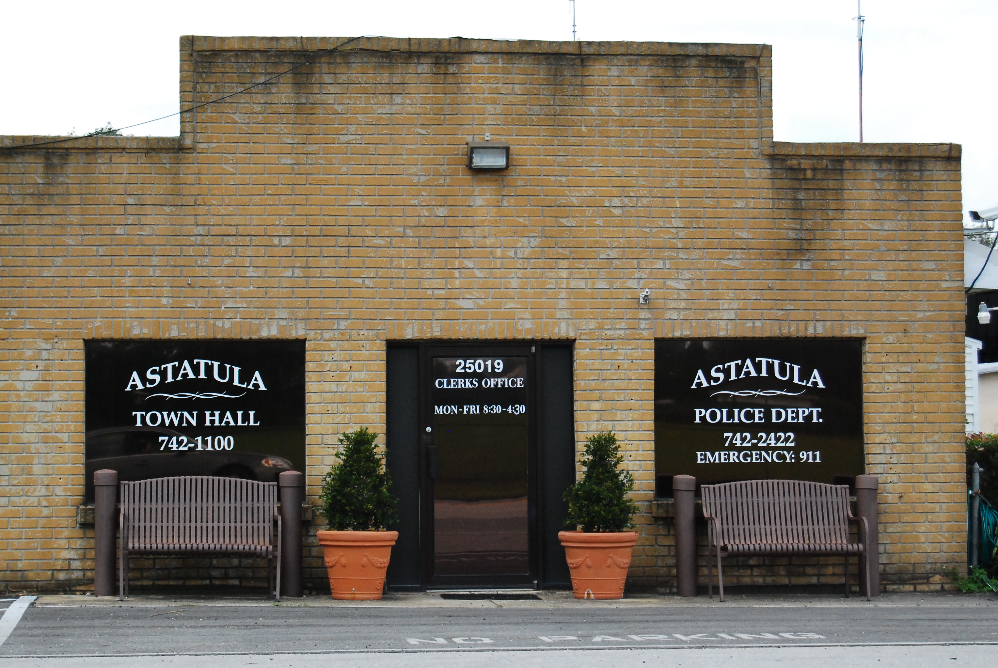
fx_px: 2637
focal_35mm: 95
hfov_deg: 21.4
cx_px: 476
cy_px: 269
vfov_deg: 14.4
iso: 800
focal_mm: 50
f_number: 5.6
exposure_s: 1/2000
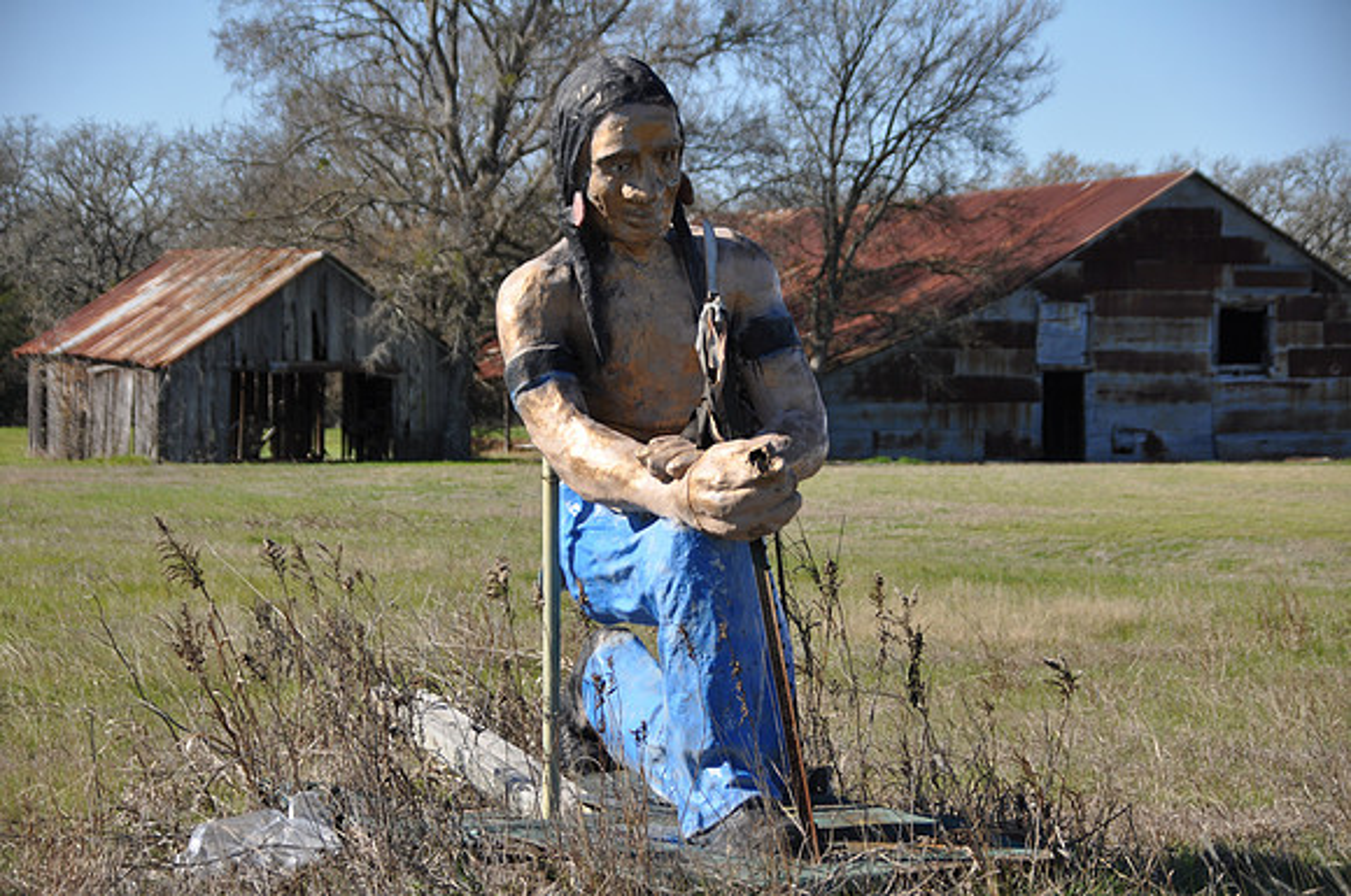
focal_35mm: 117
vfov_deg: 11.7
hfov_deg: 17.5
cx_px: 676
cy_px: 448
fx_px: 4385
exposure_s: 1/500
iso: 200
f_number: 5.6
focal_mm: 78
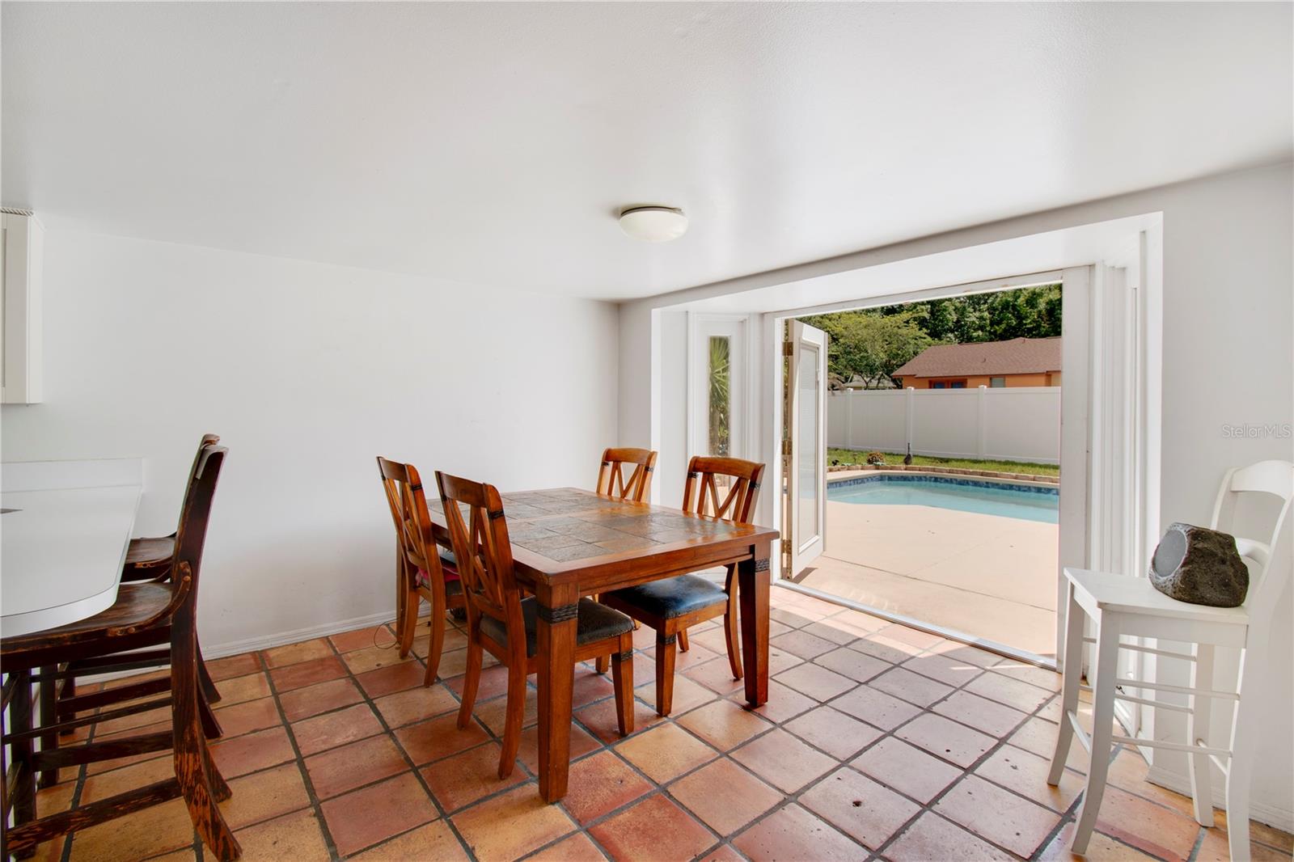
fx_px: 539
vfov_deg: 77.3
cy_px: 431
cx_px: 647
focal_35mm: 15
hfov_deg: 100.4
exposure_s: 1/4000
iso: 100
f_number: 7.1
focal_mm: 10
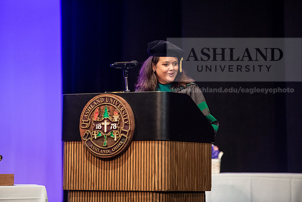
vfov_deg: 8.6
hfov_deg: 12.8
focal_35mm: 160
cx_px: 151
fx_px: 1342
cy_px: 101
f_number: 3.2
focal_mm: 160
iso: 4000
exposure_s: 1/200
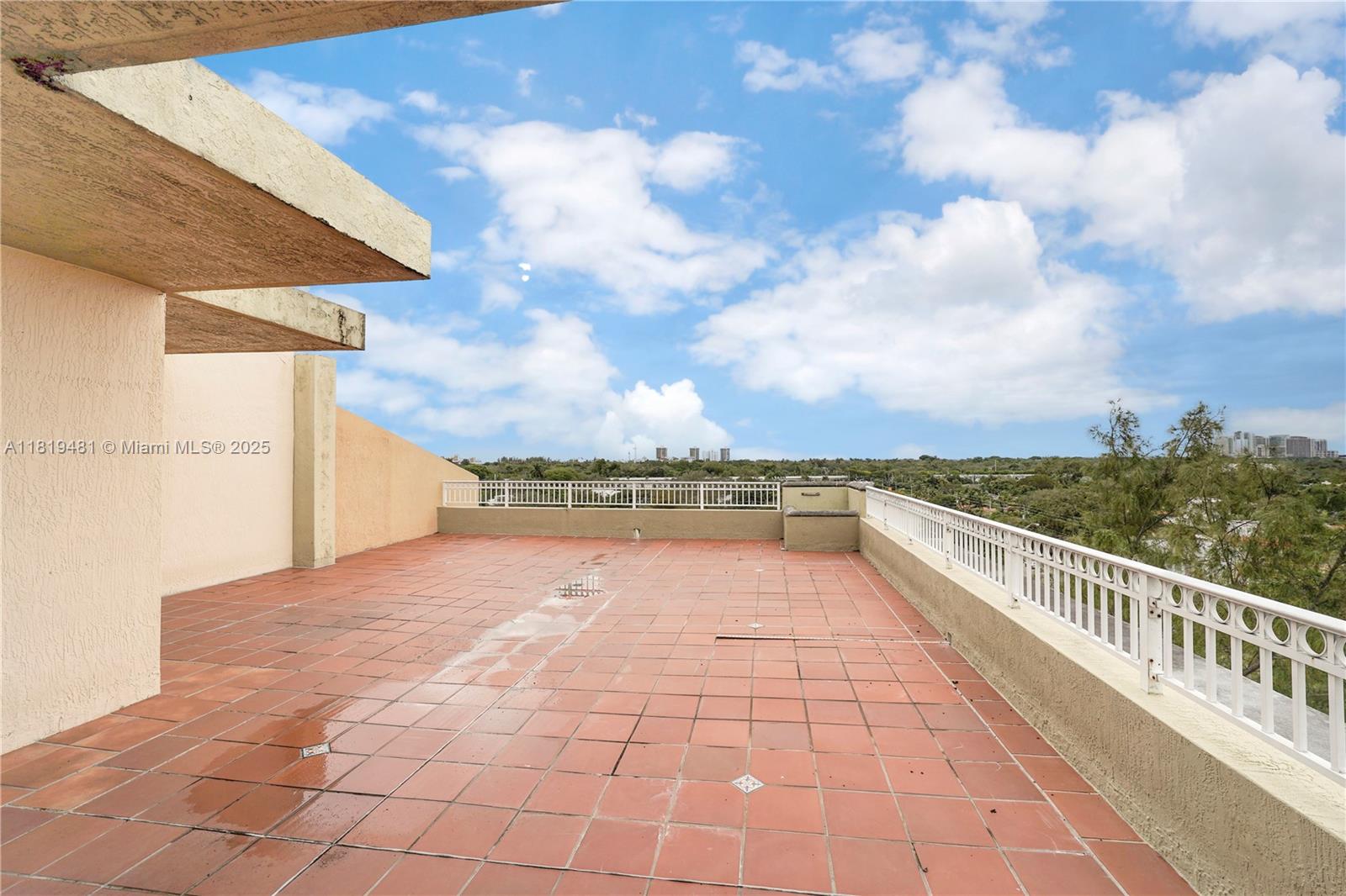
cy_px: 448
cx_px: 673
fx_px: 561
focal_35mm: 15
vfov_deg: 77.3
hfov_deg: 100.4
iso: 200
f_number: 9
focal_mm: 15
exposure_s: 1/250
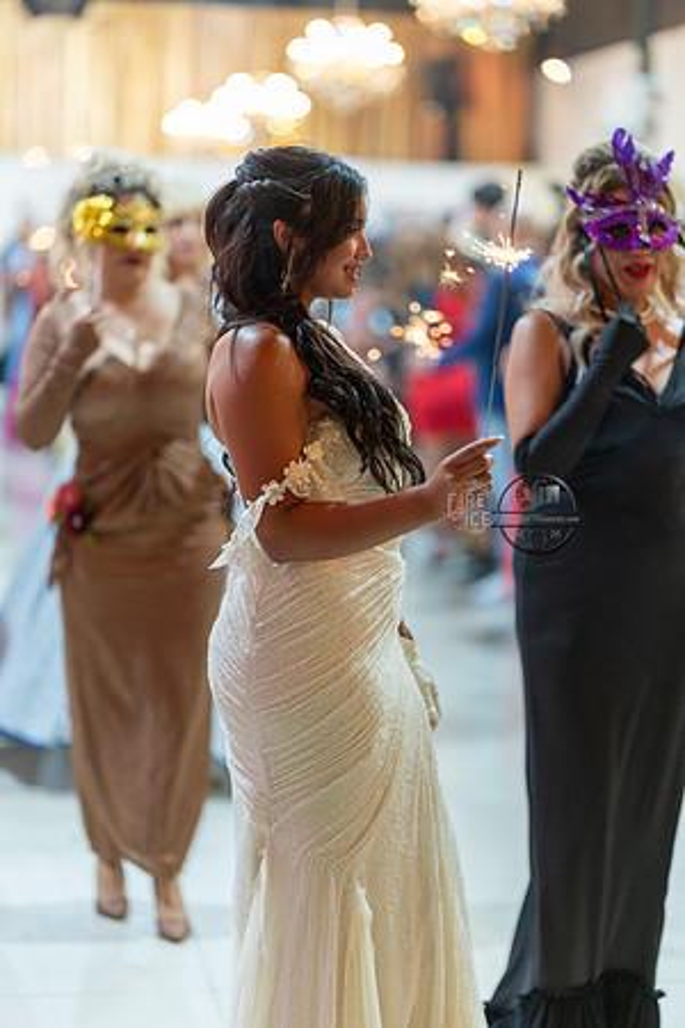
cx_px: 342
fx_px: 2426
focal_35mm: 85
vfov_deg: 23.9
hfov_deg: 16.1
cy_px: 514
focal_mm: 85
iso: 320
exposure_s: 1/160
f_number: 1.4
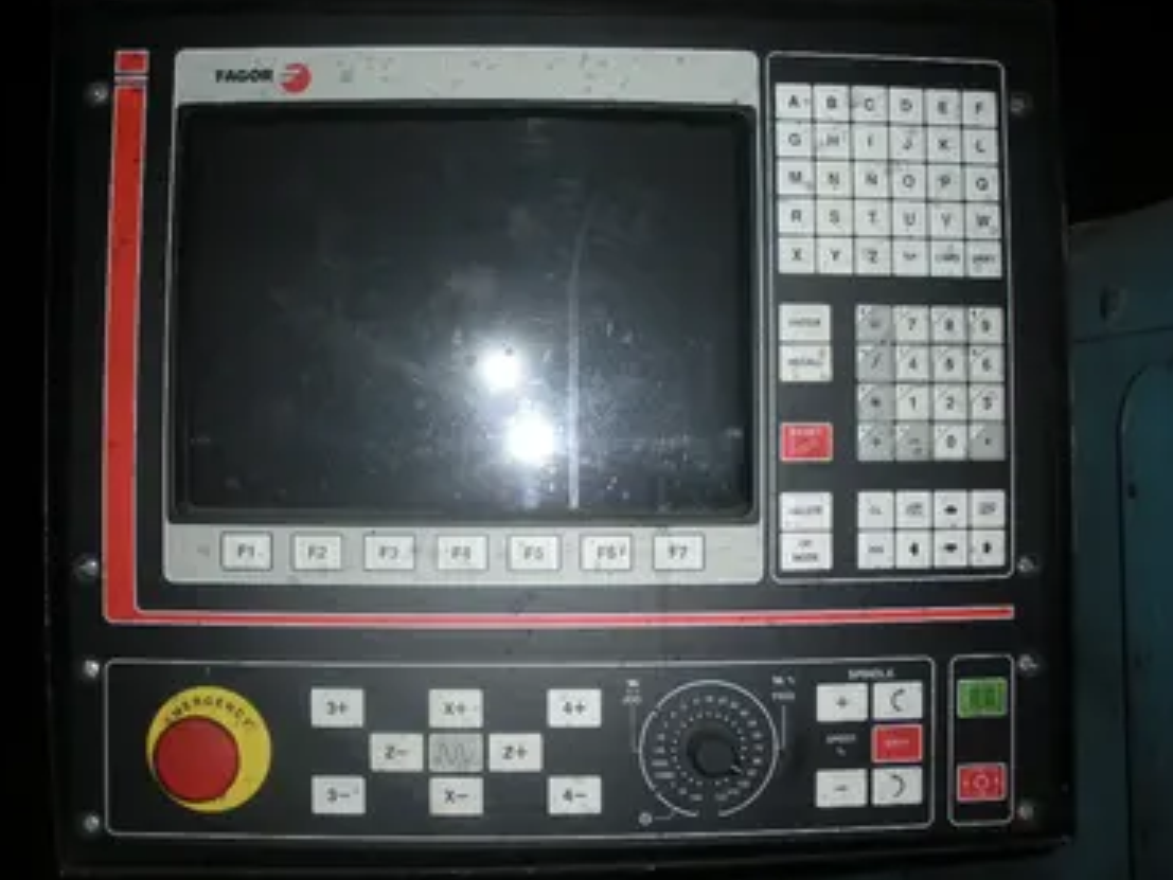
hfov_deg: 47.8
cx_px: 566
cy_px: 457
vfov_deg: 36.8
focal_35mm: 39
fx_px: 1322
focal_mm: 6.3
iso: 64
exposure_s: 1/60
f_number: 3.5
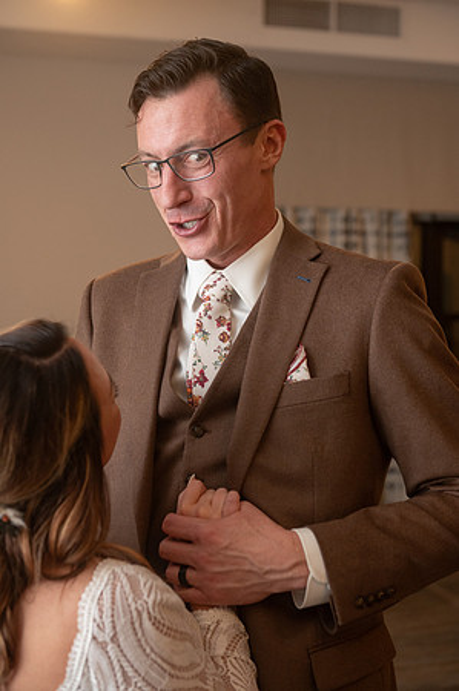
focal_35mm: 55
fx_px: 1054
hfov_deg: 24.6
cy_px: 346
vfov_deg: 36.3
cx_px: 230
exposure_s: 1/200
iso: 3200
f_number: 4
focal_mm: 55
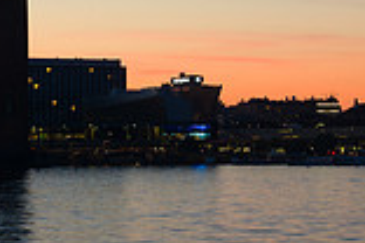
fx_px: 1815
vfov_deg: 7.7
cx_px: 276
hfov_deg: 11.5
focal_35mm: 179
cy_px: 134
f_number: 8
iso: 100
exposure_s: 1/2
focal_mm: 48
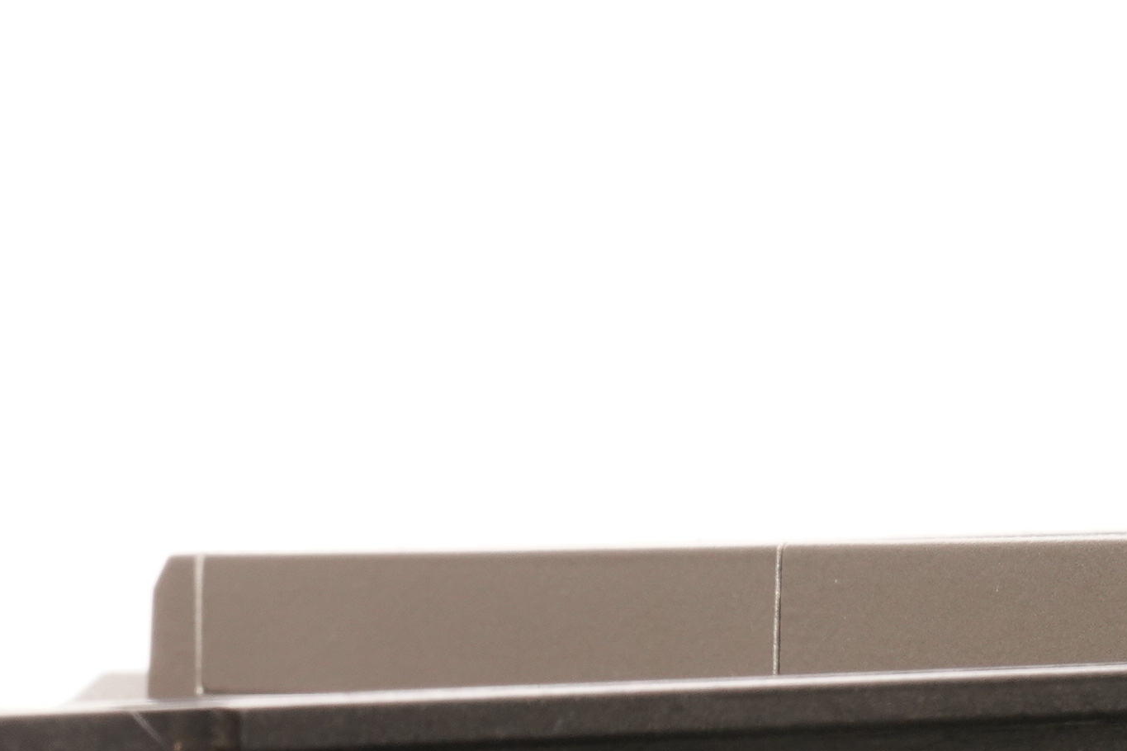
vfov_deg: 6.1
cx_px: 1006
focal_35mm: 224
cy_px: 1071
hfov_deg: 9.2
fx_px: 7012
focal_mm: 49
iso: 400
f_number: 20
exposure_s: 1/160
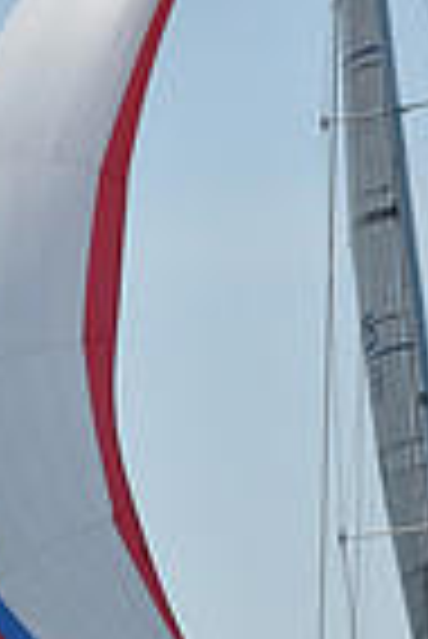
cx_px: 228
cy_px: 292
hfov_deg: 3.4
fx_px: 7276
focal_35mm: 409
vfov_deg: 5.0
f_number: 10
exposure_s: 1/1250
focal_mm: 100
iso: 250
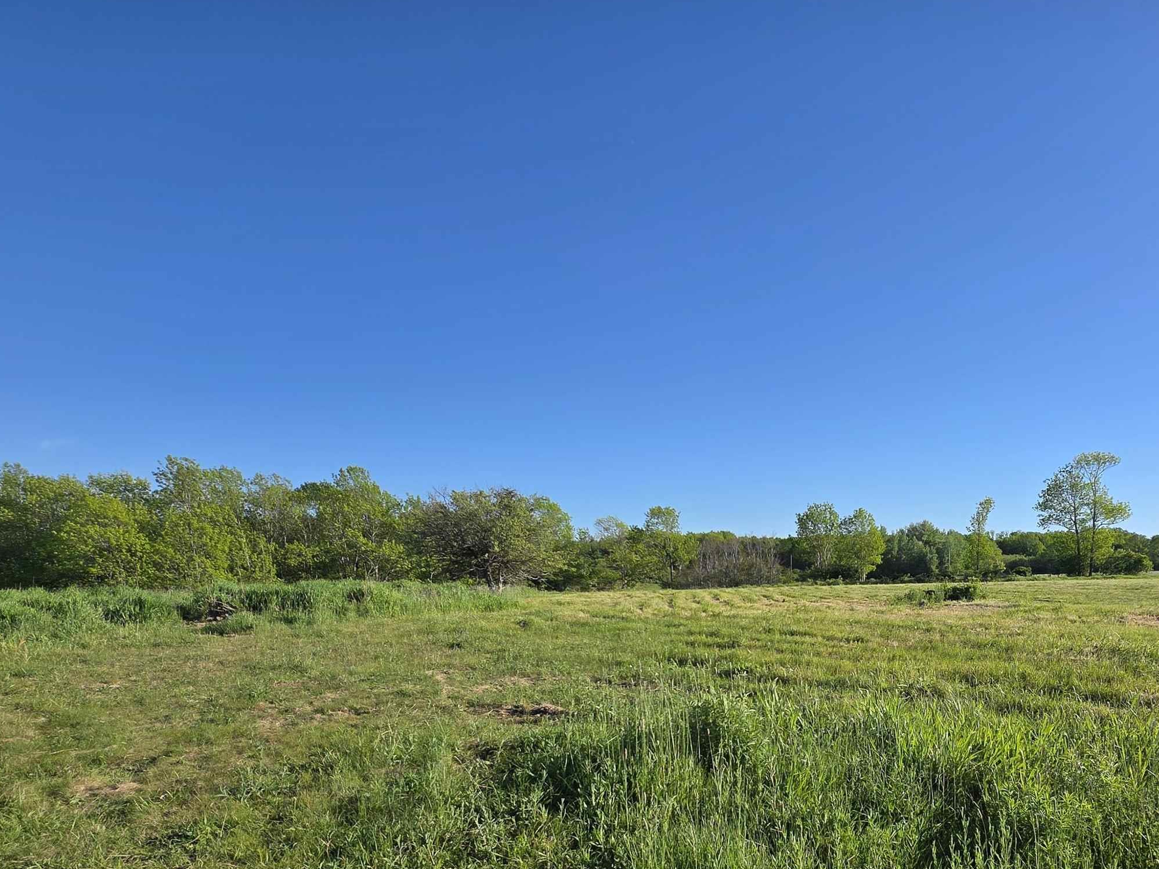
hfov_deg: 79.2
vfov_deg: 62.5
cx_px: 766
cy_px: 643
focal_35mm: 20
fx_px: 670
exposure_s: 1/1989
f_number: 1.9
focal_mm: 2.2
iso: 40
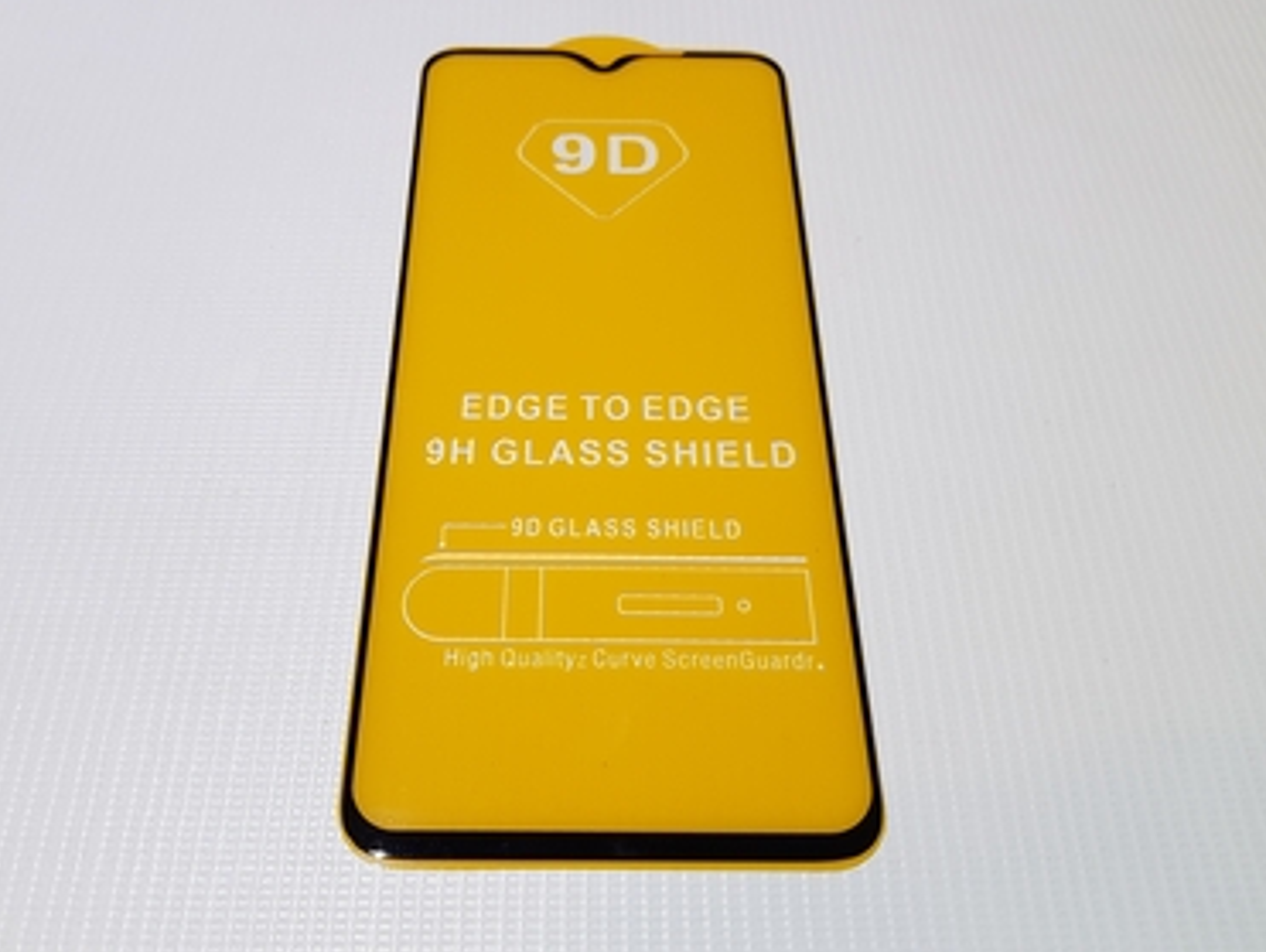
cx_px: 601
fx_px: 1025
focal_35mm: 28
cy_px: 474
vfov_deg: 49.8
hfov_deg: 63.4
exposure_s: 1/50
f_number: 1.7
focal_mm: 4.2
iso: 125
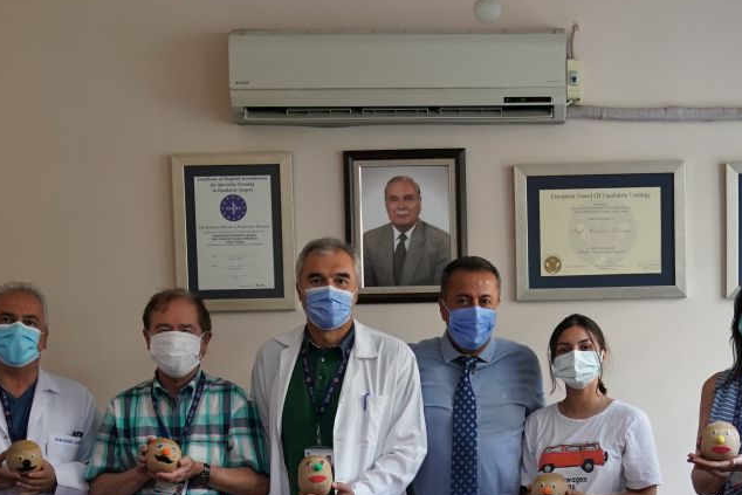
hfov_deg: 20.9
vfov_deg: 13.8
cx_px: 507
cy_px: 552
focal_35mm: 97
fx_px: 2000
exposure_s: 1/80
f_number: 2.8
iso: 1250
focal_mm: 41
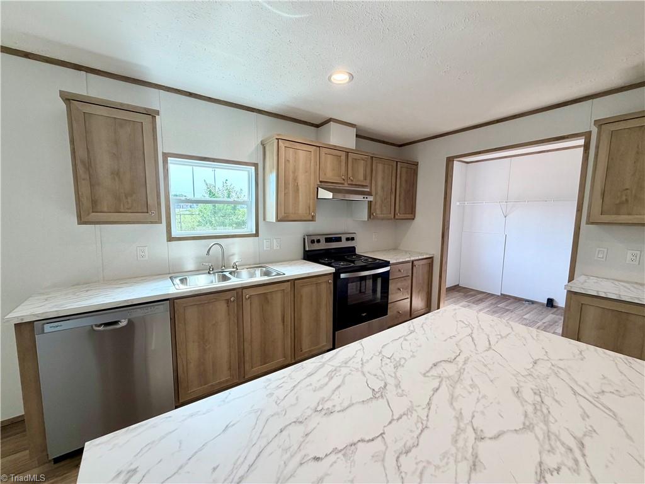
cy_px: 242
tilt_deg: -7.5
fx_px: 261
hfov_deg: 102.1
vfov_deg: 85.7
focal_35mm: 14
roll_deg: +0.2
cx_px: 322
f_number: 2.2
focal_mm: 2.22
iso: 100
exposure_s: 1/120
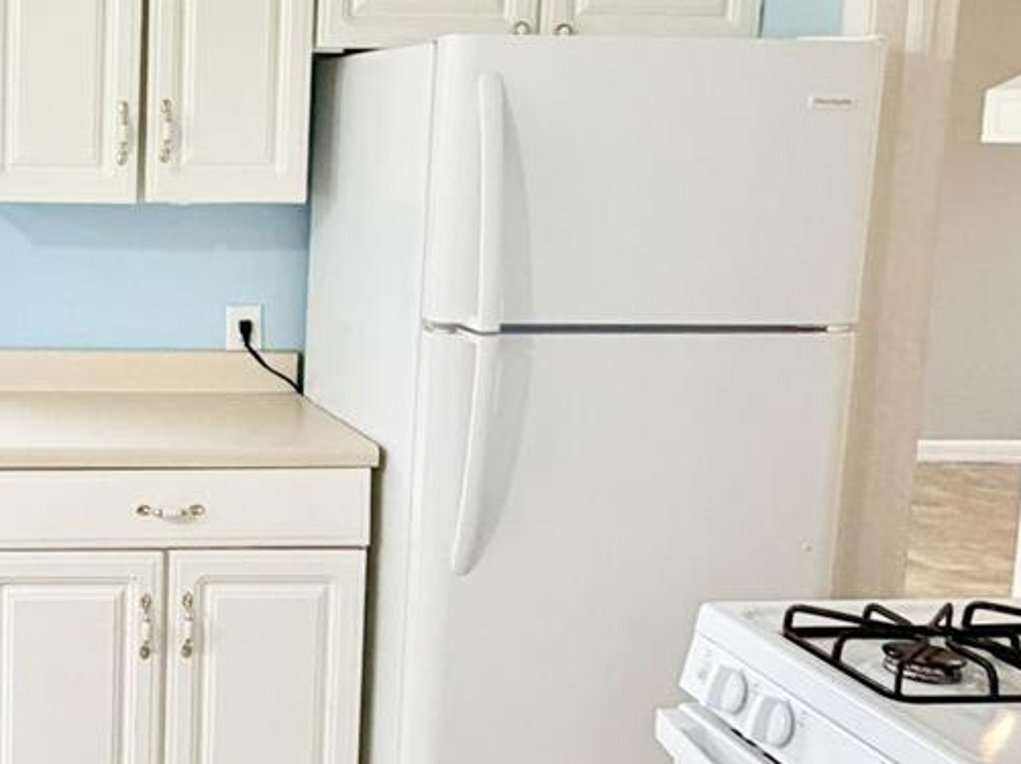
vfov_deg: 32.1
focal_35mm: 45
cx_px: -2
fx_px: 1326
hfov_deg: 37.6
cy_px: 326
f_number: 2.2
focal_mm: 2.22
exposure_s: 1/120
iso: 320
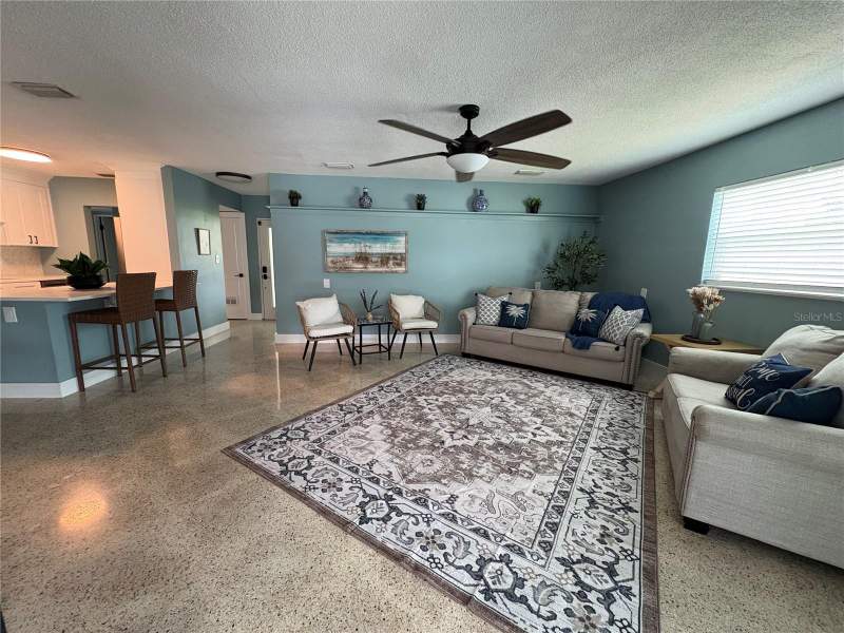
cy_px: 316
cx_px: 422
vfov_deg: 85.7
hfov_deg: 102.1
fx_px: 341
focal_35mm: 14
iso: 320
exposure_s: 1/60
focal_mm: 2.22
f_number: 2.2
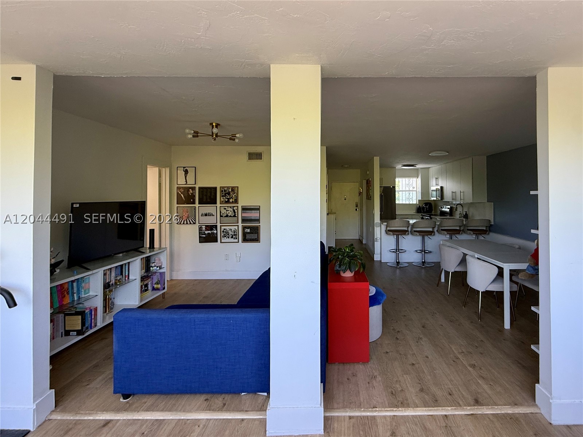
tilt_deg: +1.0
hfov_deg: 102.1
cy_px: 218
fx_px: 236
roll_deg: +1.5
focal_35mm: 14
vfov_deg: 85.7
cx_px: 292
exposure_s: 1/99
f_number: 2.2
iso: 100
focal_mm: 2.22
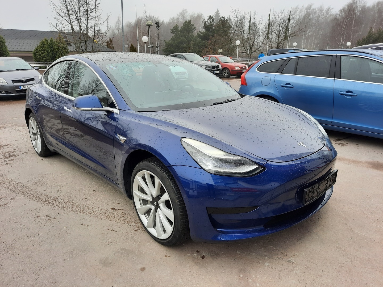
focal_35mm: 25
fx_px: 277
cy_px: 144
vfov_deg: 54.9
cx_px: 192
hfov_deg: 69.4
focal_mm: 4.6
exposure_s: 1/235
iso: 32
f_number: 2
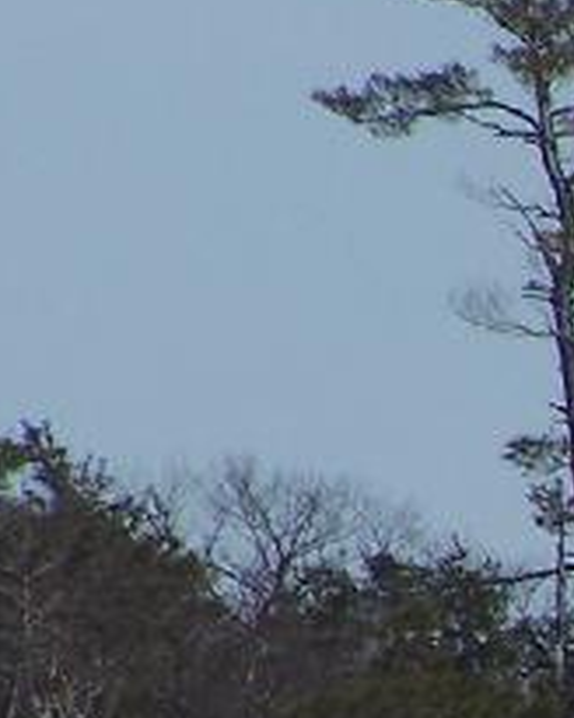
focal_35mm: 1543
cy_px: 960
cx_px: 1698
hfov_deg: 1.0
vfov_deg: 1.3
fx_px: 32766
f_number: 7.1
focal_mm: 52.6
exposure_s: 1/640
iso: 80
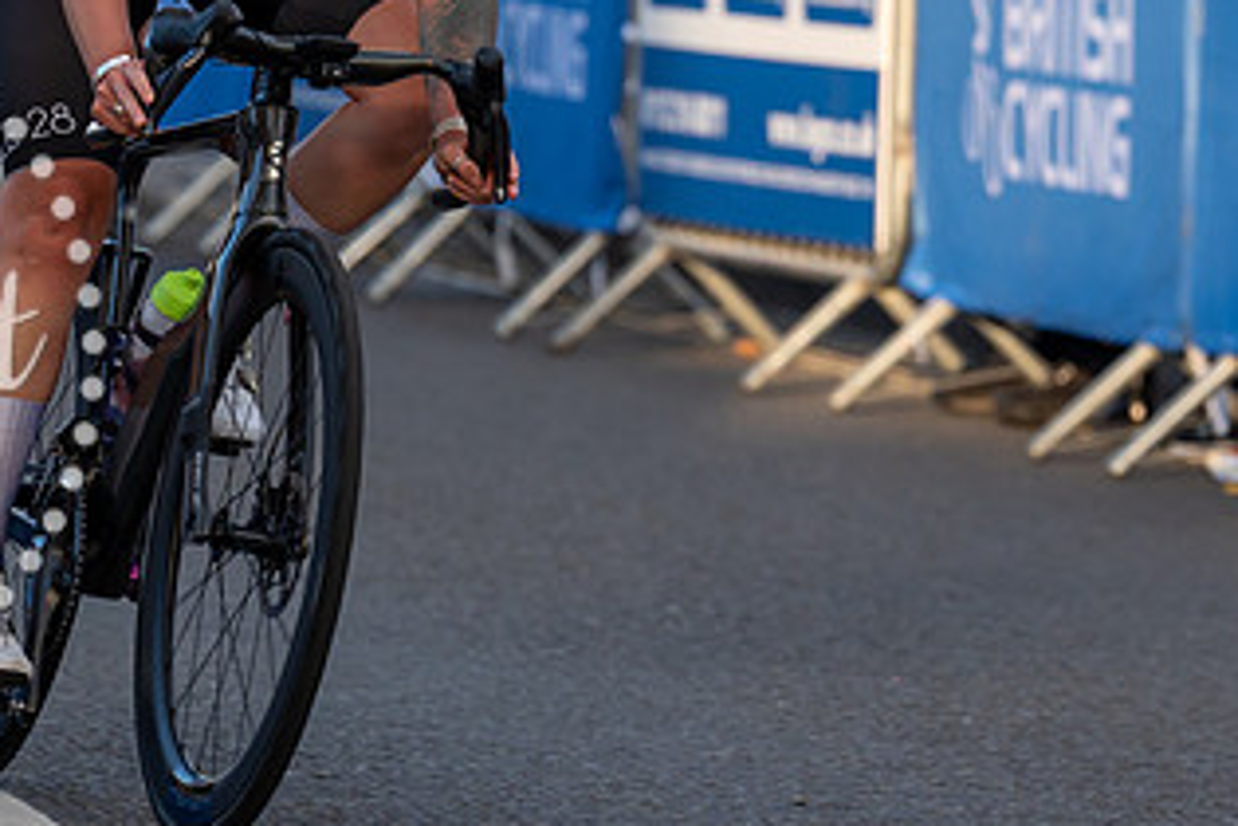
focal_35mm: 505
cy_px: -146
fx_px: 17365
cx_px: 567
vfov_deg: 2.7
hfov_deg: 4.1
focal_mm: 155
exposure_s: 1/800
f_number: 3.5
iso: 320
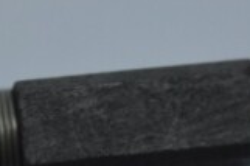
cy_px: 344
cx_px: 110
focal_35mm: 369
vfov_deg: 3.7
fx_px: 2562
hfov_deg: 5.6
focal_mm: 55
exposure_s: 1/125
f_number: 5.6
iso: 280
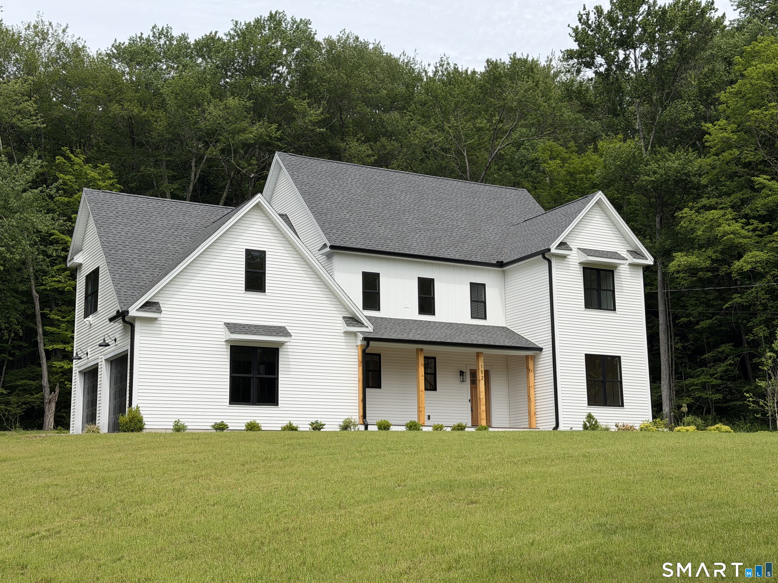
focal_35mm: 48
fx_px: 1079
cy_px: 292
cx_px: 389
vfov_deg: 30.3
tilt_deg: +10.6
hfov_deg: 39.7
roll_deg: +1.5
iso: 64
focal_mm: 6.76
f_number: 1.78
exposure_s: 1/5587
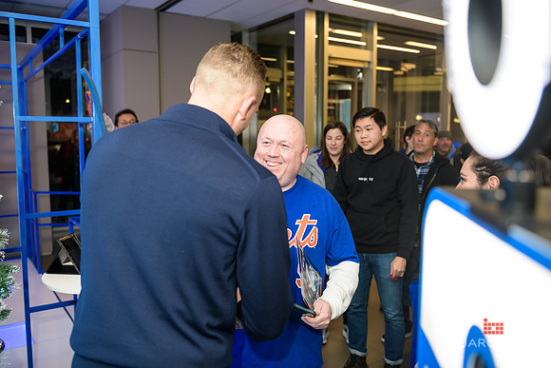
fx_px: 490
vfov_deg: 41.1
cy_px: 184
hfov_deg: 58.7
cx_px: 276
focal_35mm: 32
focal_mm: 32
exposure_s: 1/125
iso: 400
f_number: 3.2
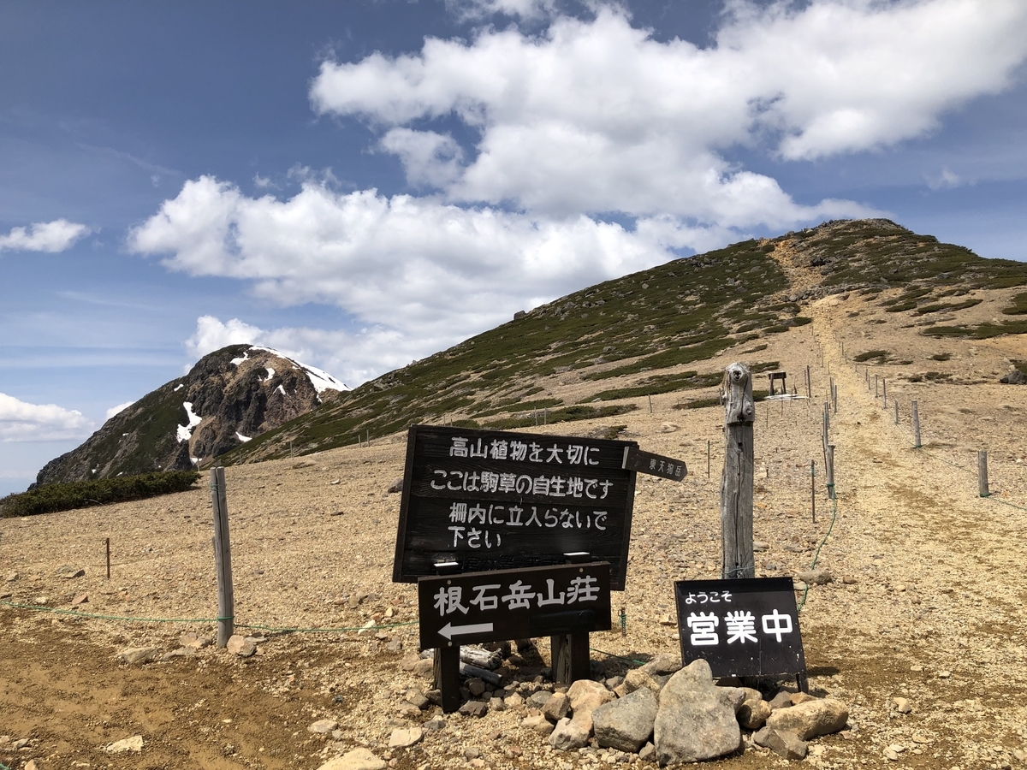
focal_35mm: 28
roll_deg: +2.4
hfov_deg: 63.4
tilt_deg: +3.7
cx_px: 514
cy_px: 385
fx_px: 831
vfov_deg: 49.7
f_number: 1.8
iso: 20
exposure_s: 1/3205
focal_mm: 3.99
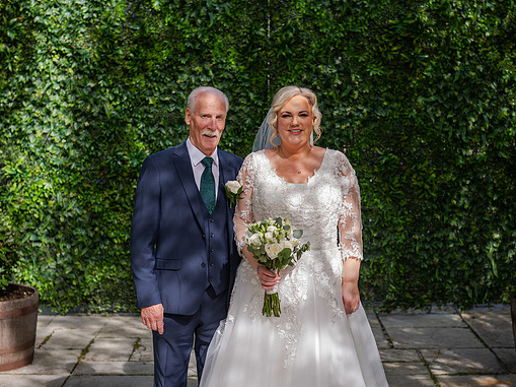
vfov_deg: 21.6
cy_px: 194
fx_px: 1013
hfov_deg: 28.6
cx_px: 267
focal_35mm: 68
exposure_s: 1/250
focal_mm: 62
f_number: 5
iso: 100
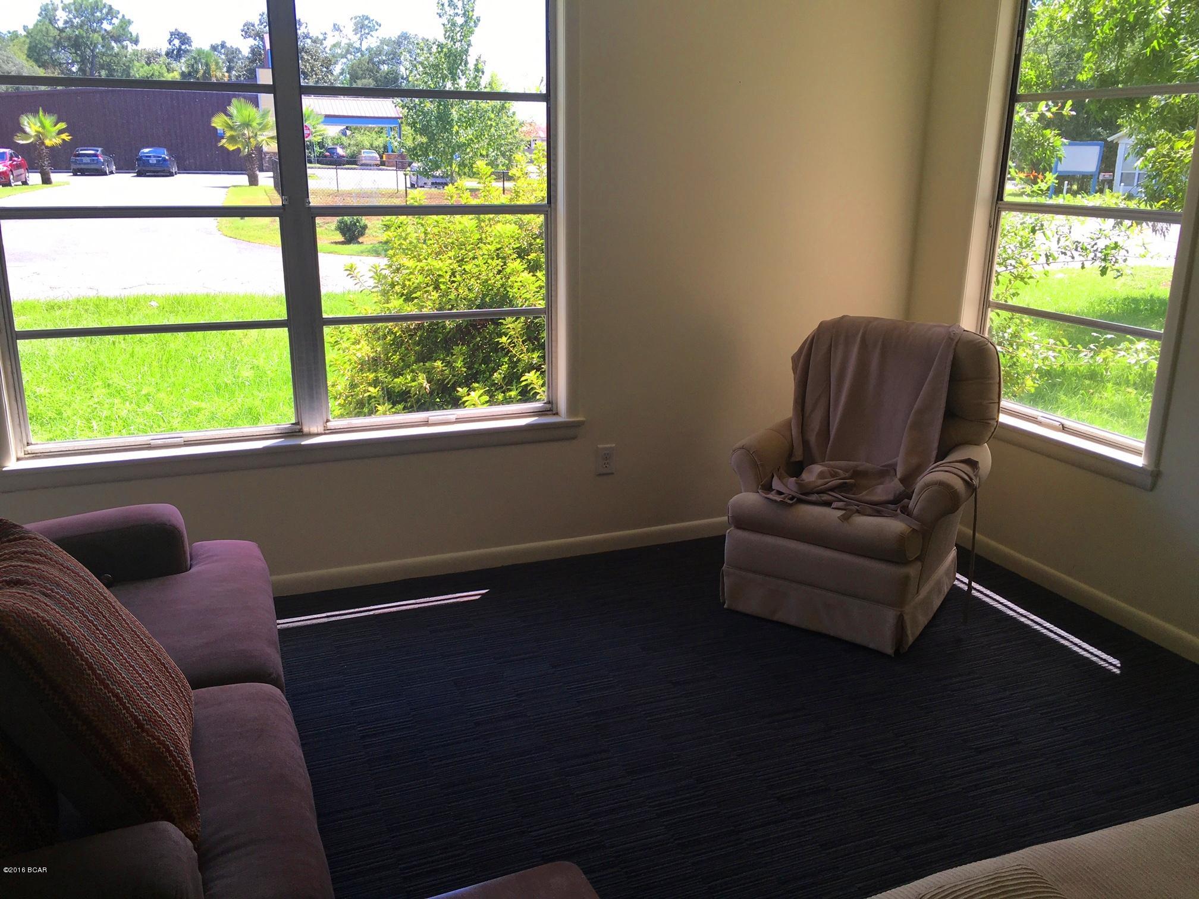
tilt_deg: -17.8
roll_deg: -0.1
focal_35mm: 29
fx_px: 1004
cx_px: 600
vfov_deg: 48.2
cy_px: 450
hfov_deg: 61.7
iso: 25
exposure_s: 1/292
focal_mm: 4.15
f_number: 2.2
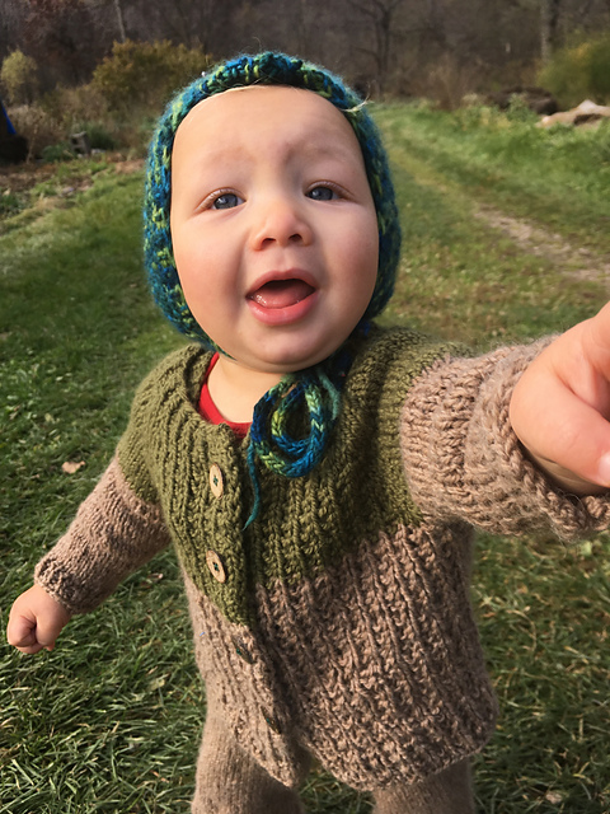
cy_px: 407
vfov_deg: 61.7
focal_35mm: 29
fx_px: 681
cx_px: 305
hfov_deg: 48.2
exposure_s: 1/450
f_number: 2.2
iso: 25
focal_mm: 4.15
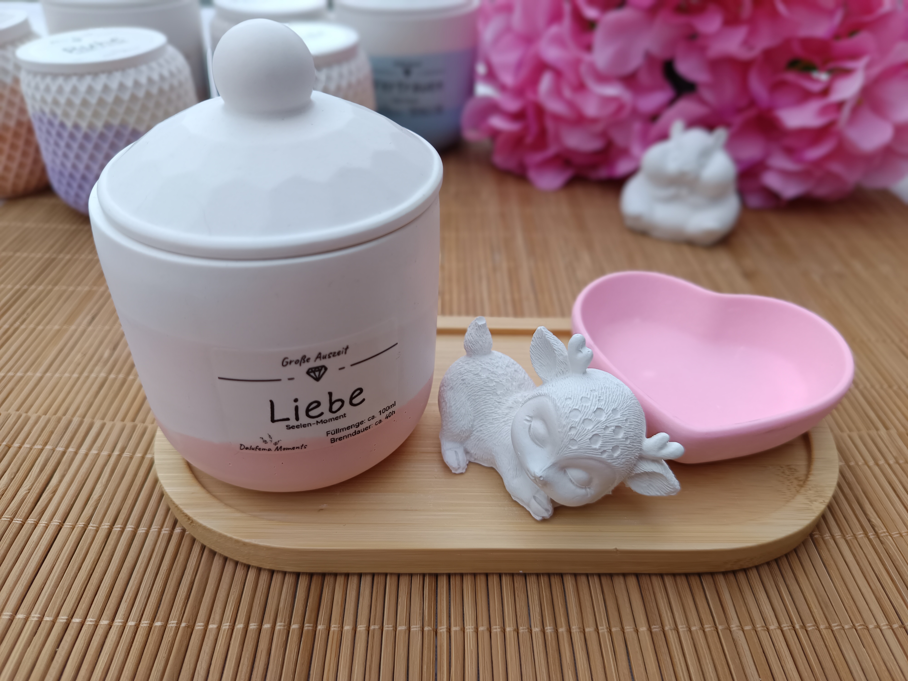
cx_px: 454
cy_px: 340
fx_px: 630
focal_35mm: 24
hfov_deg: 71.6
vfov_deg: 56.8
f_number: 1.7
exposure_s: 1/481
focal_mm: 5.31
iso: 50
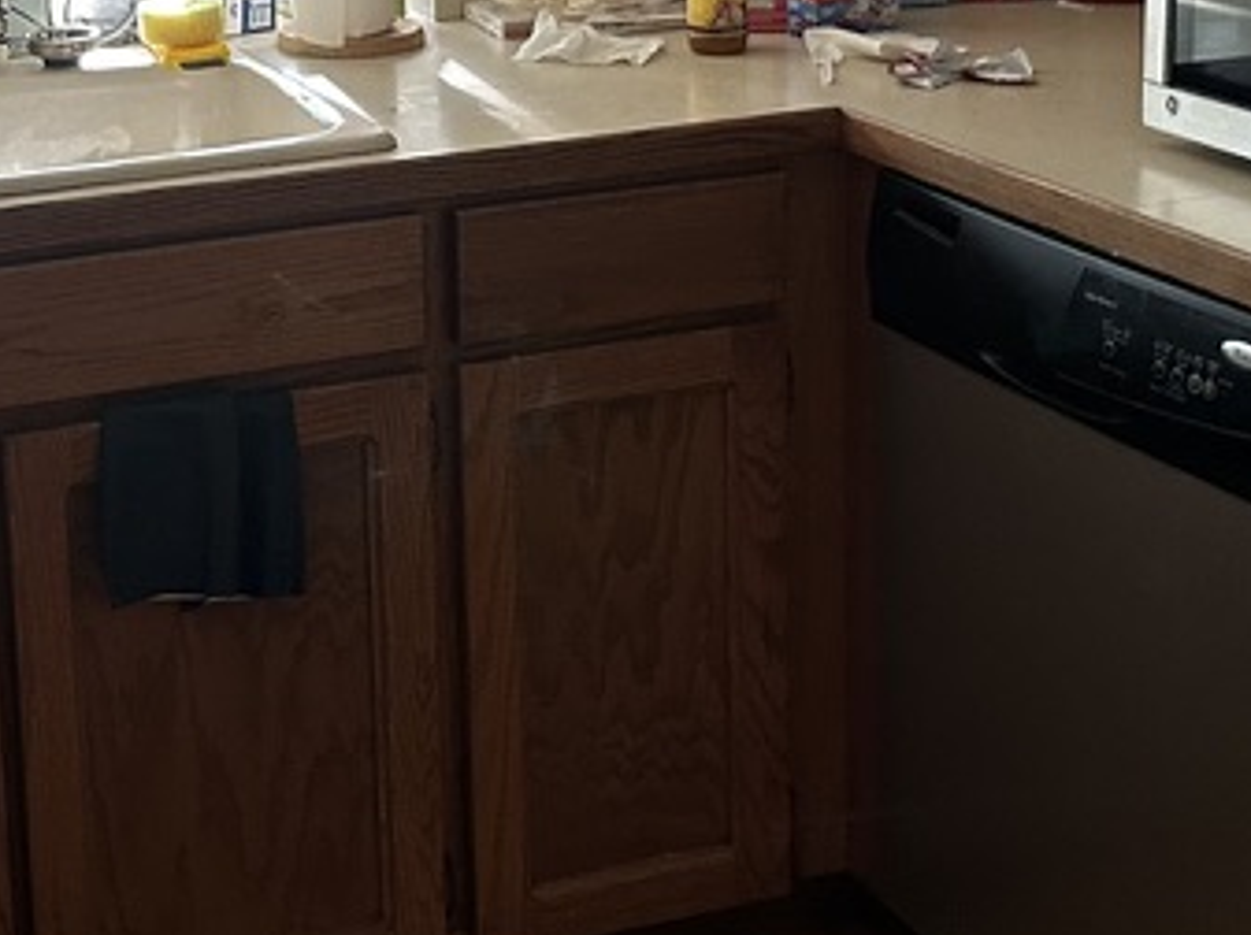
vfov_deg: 19.9
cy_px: 160
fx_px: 2635
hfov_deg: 26.4
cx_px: 319
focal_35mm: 73
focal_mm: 6.86
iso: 250
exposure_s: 1/61
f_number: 1.78
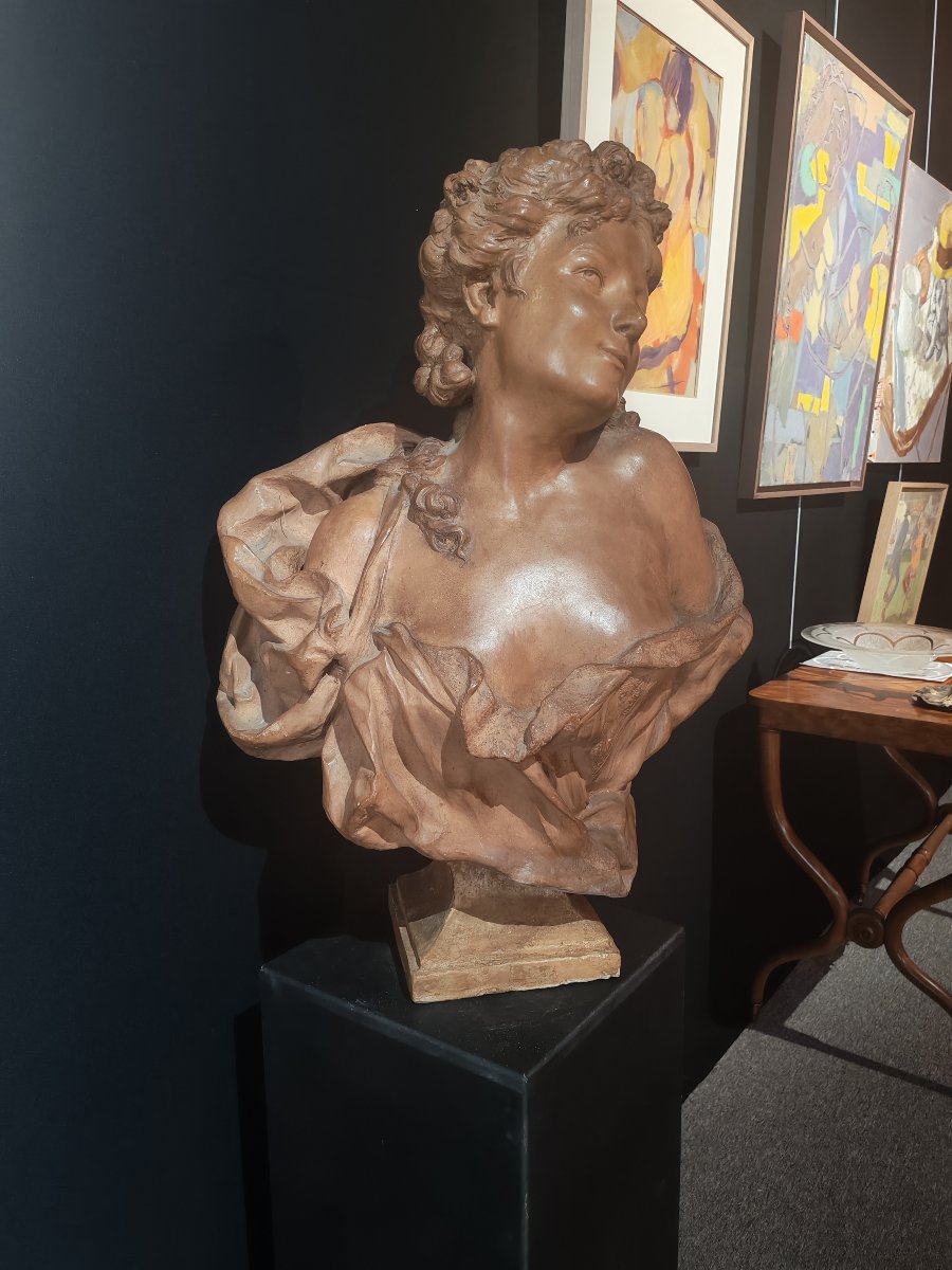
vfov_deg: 65.3
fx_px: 990
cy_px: 635
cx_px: 476
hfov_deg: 51.4
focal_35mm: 27
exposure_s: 1/50
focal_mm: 6.12
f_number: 1.9
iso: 1250
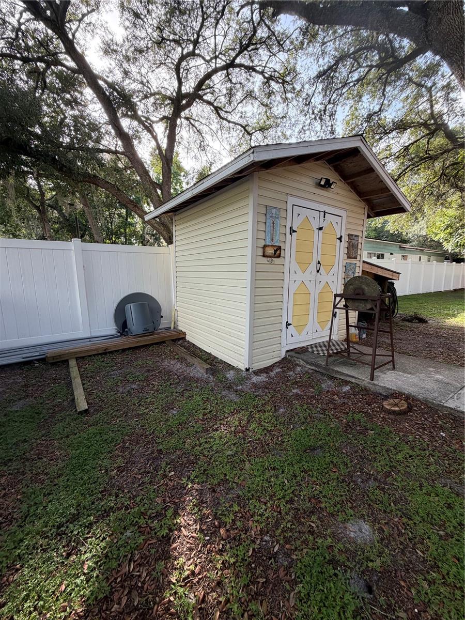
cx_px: 232
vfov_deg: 102.1
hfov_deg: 85.7
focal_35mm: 14
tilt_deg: -9.3
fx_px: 251
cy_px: 310
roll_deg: -0.4
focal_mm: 2.22
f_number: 2.2
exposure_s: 1/172
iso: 50
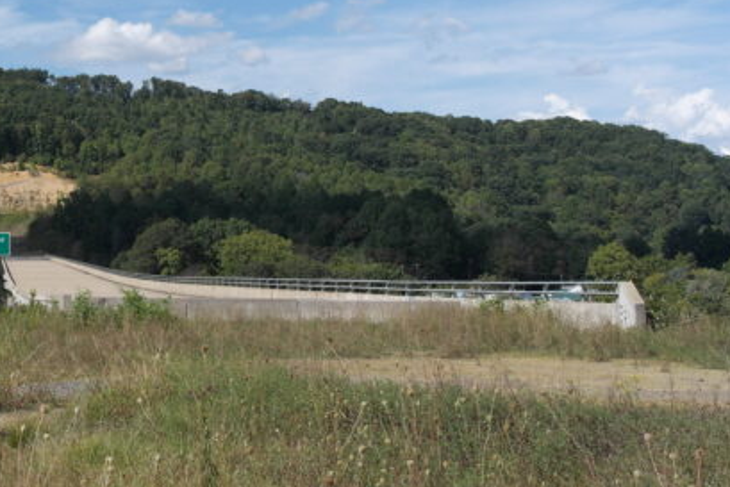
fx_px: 1258
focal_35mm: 62
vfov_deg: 21.8
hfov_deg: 30.7
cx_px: 52
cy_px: 161
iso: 100
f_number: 7.1
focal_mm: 22
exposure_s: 1/320
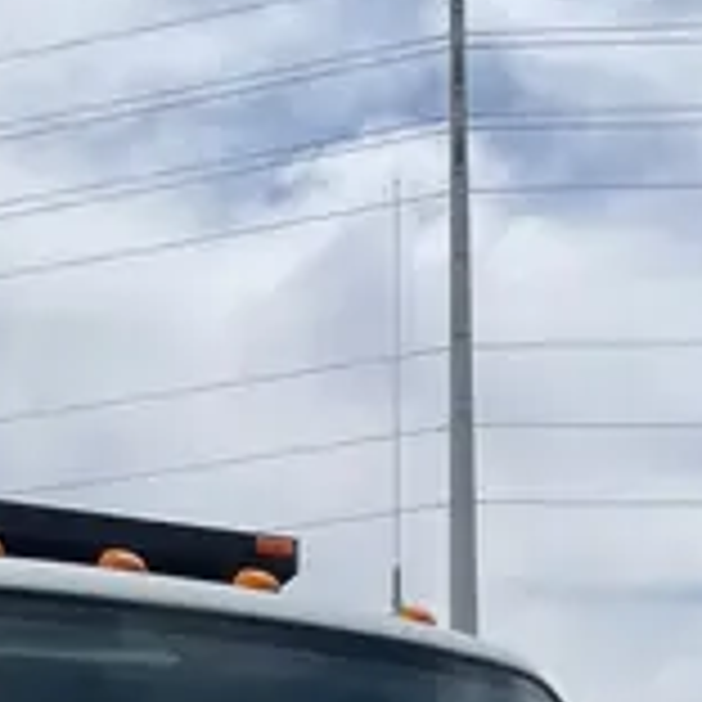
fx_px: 2478
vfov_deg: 14.1
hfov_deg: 15.9
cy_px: 1307
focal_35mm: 108
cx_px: 54
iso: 32
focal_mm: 4.2
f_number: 1.6
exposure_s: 1/6494
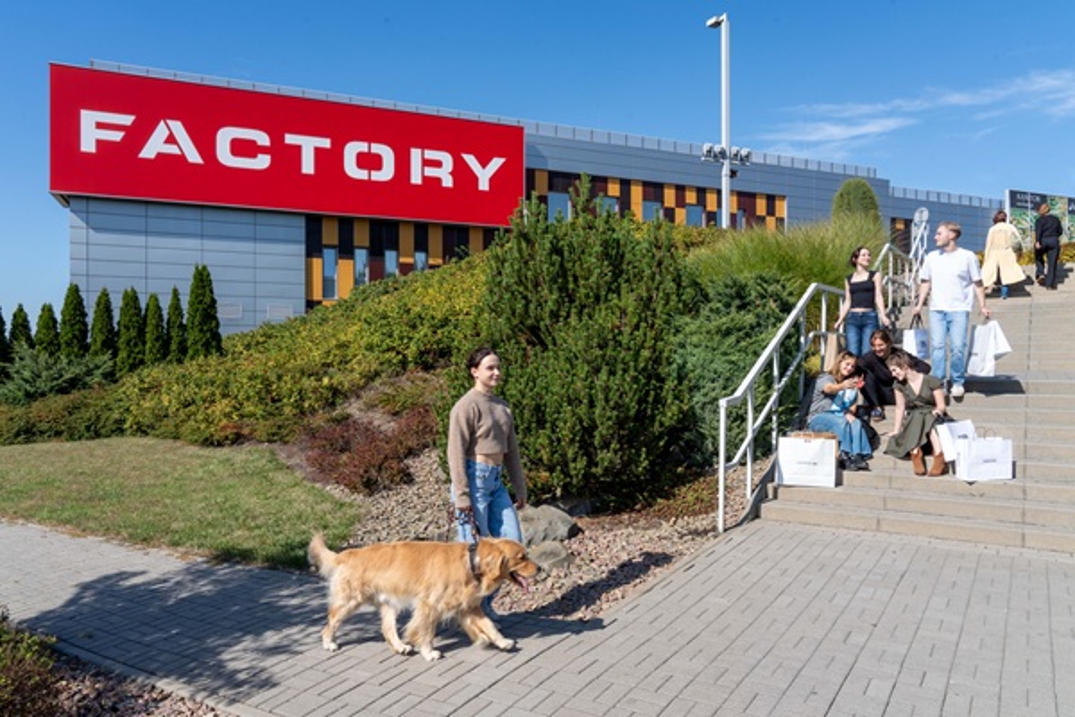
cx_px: 538
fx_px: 717
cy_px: 358
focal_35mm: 24
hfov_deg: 73.7
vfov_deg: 53.1
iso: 400
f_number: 16
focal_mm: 24
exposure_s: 1/200
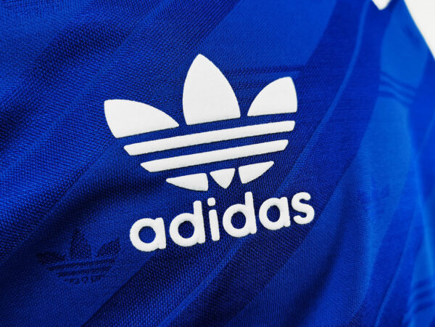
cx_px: 218
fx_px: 415
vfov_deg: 42.9
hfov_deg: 55.4
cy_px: 164
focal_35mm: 33
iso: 125
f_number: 1.8
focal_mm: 5.58
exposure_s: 1/50
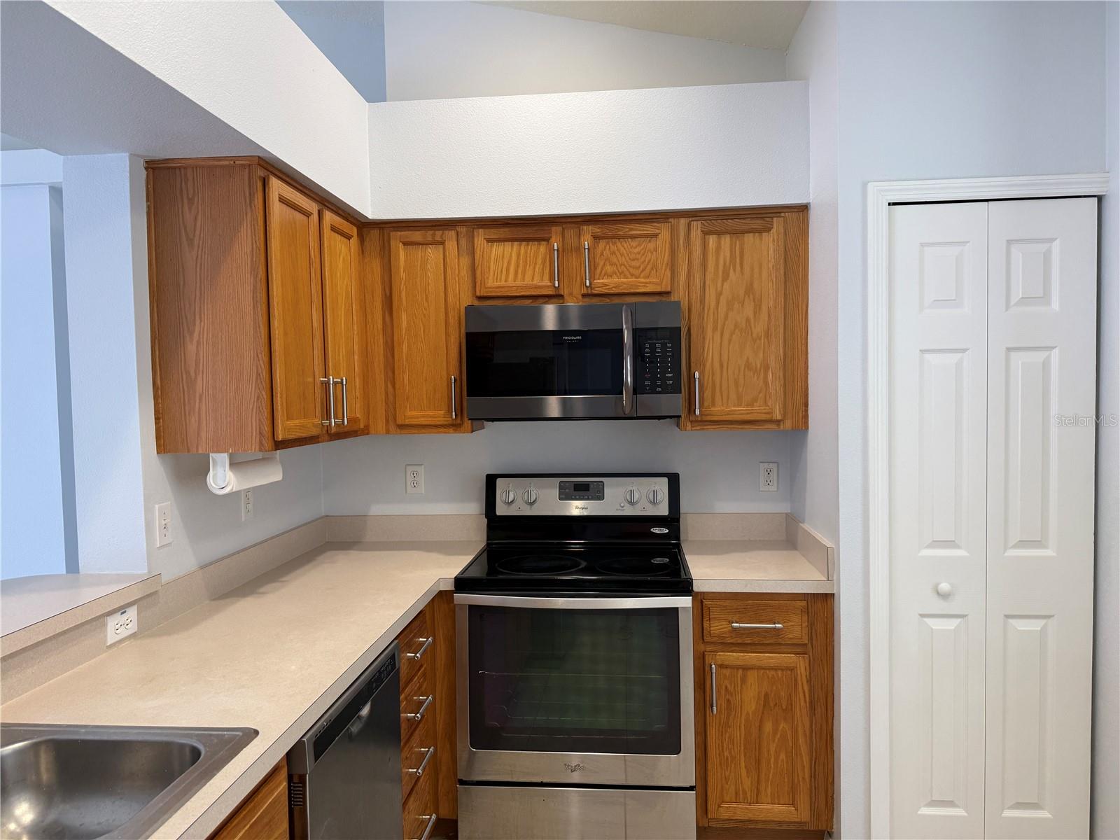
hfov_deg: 71.6
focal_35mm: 24
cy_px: 420
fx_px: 777
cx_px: 560
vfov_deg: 56.8
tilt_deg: -0.7
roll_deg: +1.2
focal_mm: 6.76
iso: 80
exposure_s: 1/120
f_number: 1.78
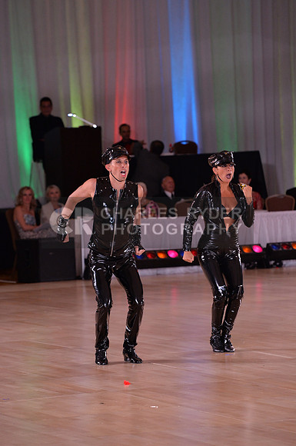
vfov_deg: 12.1
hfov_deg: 8.1
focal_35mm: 170
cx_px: 148
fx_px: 2103
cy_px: 223
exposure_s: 1/250
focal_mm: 170
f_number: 5
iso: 2000
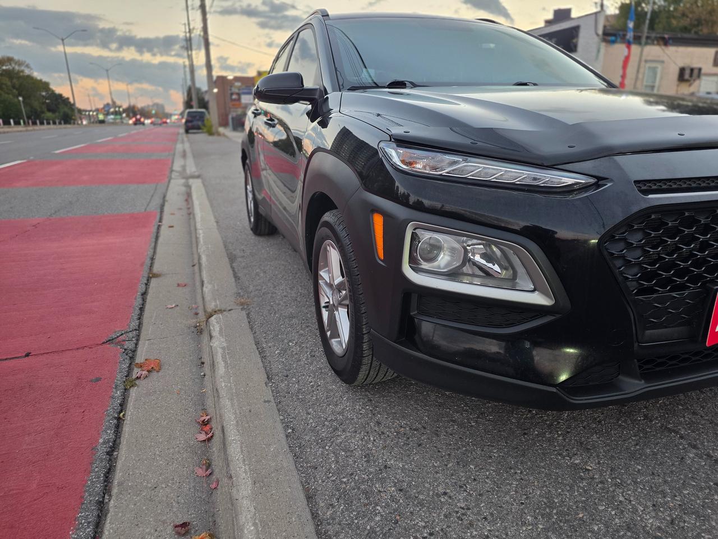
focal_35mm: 23
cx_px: 359
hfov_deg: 73.9
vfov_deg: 58.9
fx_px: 477
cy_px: 270
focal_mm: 6.25
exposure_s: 1/120
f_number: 1.7
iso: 250
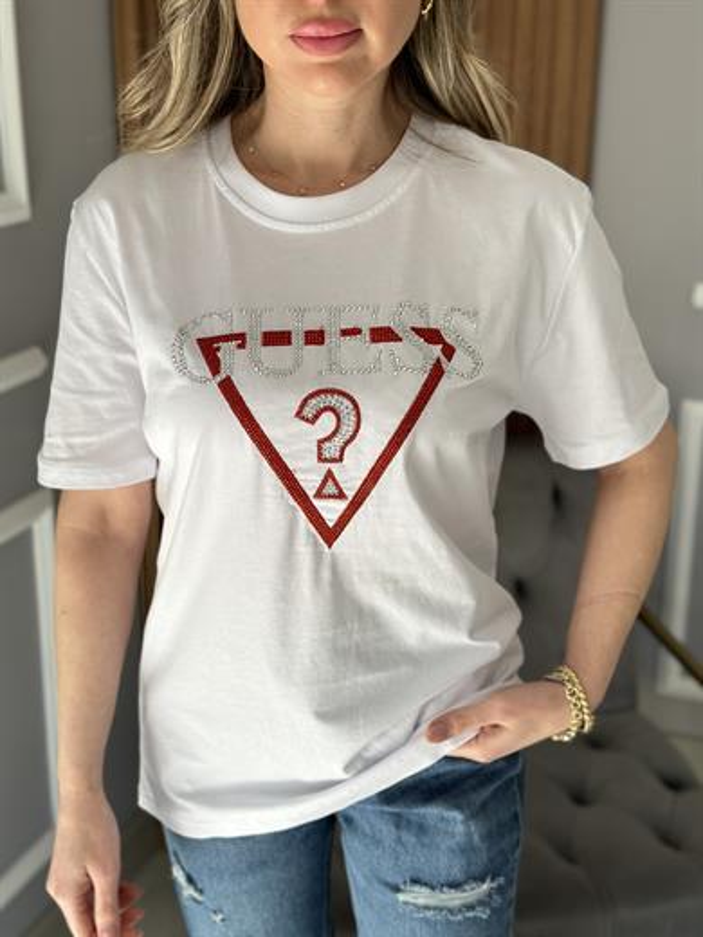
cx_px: 352
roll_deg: -0.6
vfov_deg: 39.7
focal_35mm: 48
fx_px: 1300
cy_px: 468
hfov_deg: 30.3
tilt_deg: -19.7
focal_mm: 6.86
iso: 80
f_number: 1.78
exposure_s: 1/377
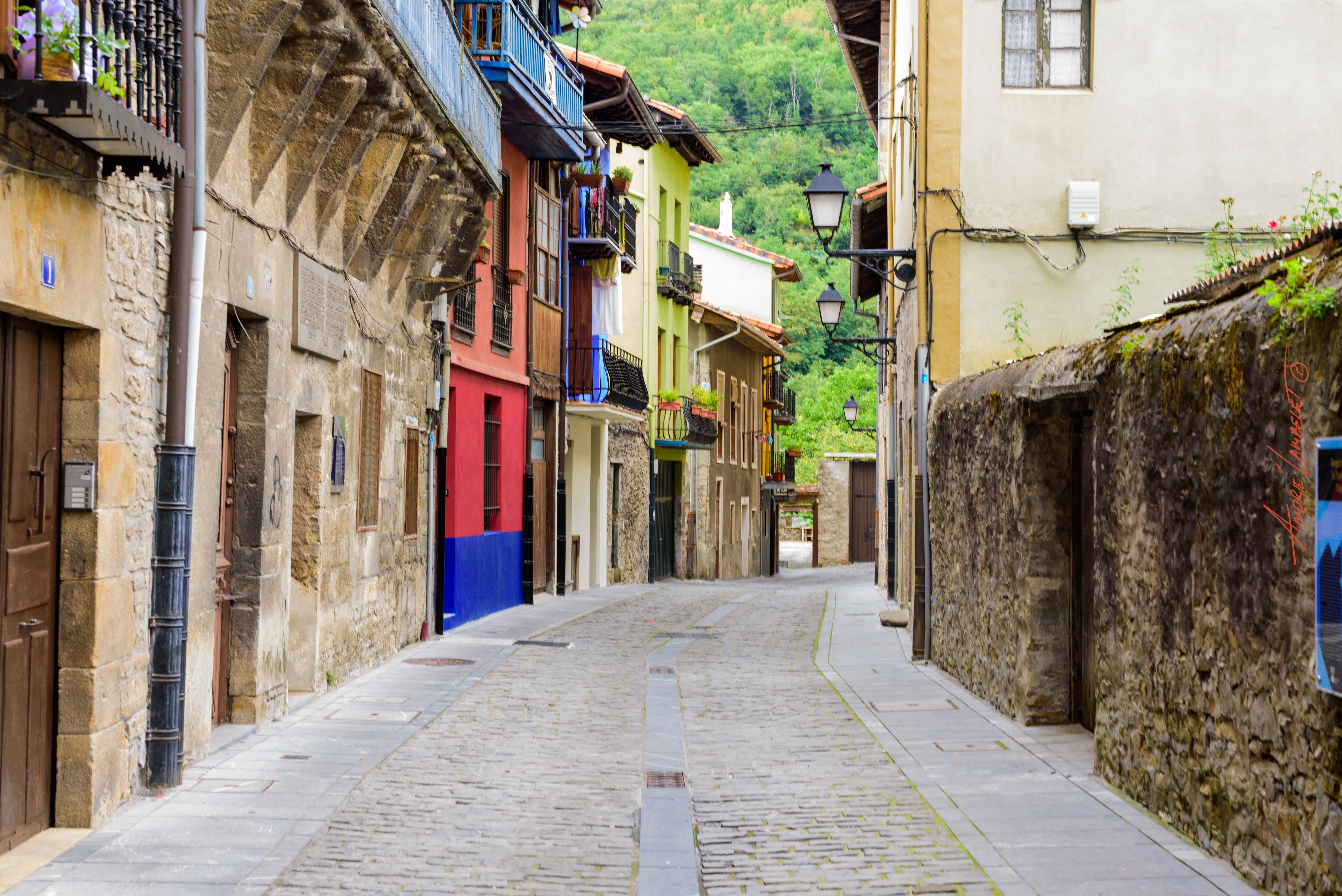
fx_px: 1865
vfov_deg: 27.0
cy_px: 448
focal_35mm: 50
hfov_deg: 39.6
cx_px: 671
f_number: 7.1
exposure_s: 1/25
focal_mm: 50
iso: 200
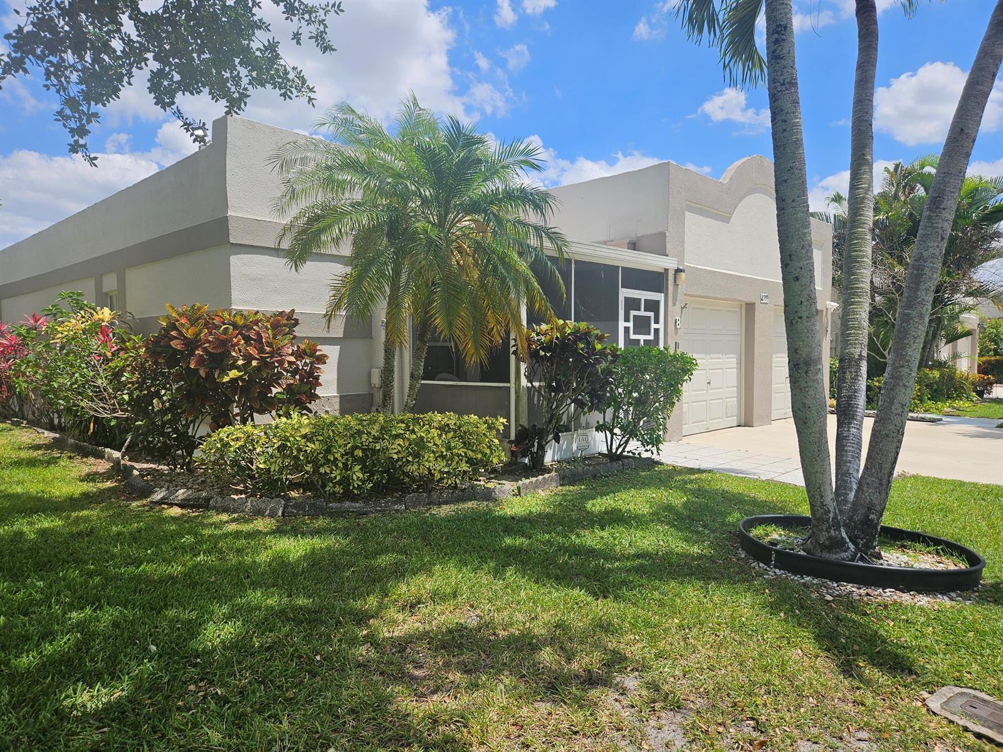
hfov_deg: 73.9
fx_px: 666
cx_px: 502
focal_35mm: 23
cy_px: 376
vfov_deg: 58.9
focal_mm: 5.4
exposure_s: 1/1904
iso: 25
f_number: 1.8
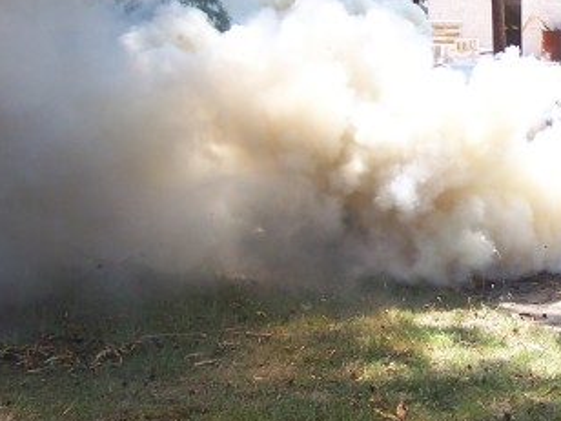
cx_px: 463
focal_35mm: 79
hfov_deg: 24.3
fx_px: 1280
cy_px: 140
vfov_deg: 18.6
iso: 80
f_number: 2.8
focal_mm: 6.3
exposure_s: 1/180
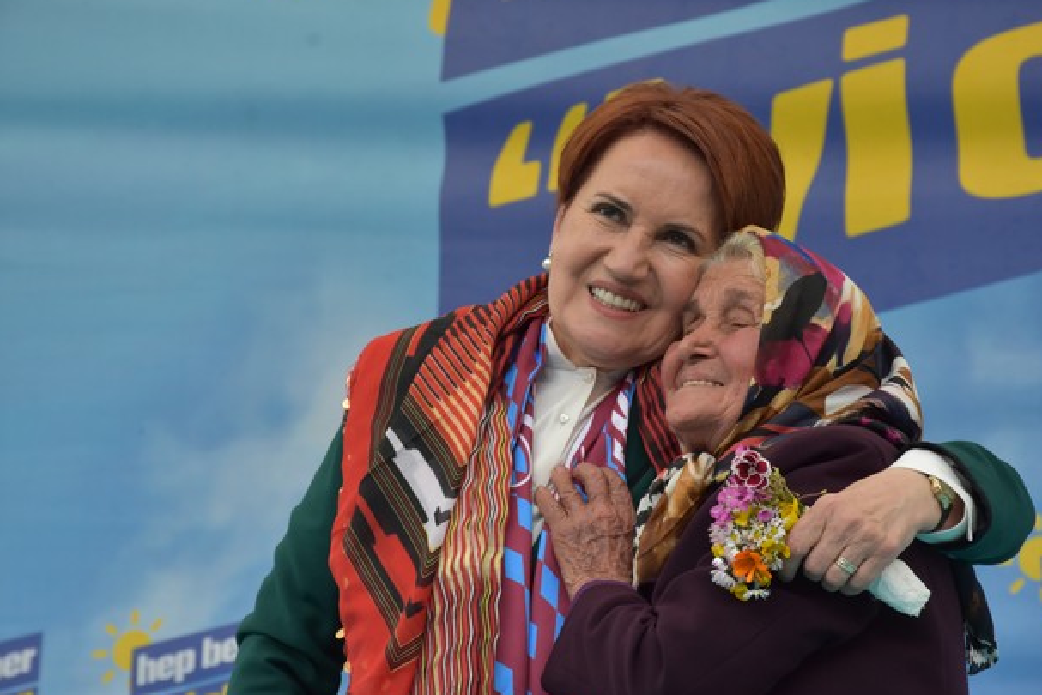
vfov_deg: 9.2
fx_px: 4313
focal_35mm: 149
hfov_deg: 13.8
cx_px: 572
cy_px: 358
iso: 800
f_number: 8
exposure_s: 1/250
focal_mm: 90
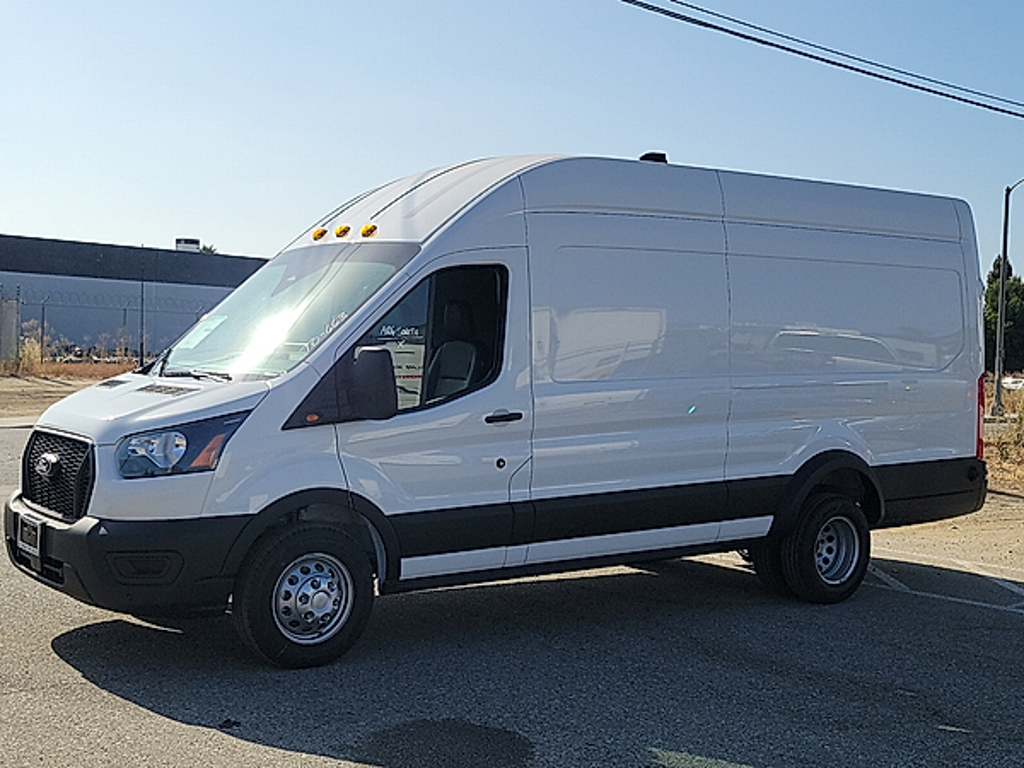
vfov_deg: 53.1
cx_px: 512
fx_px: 769
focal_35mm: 26
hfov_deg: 67.3
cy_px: 384
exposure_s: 1/3333
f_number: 1.8
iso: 50
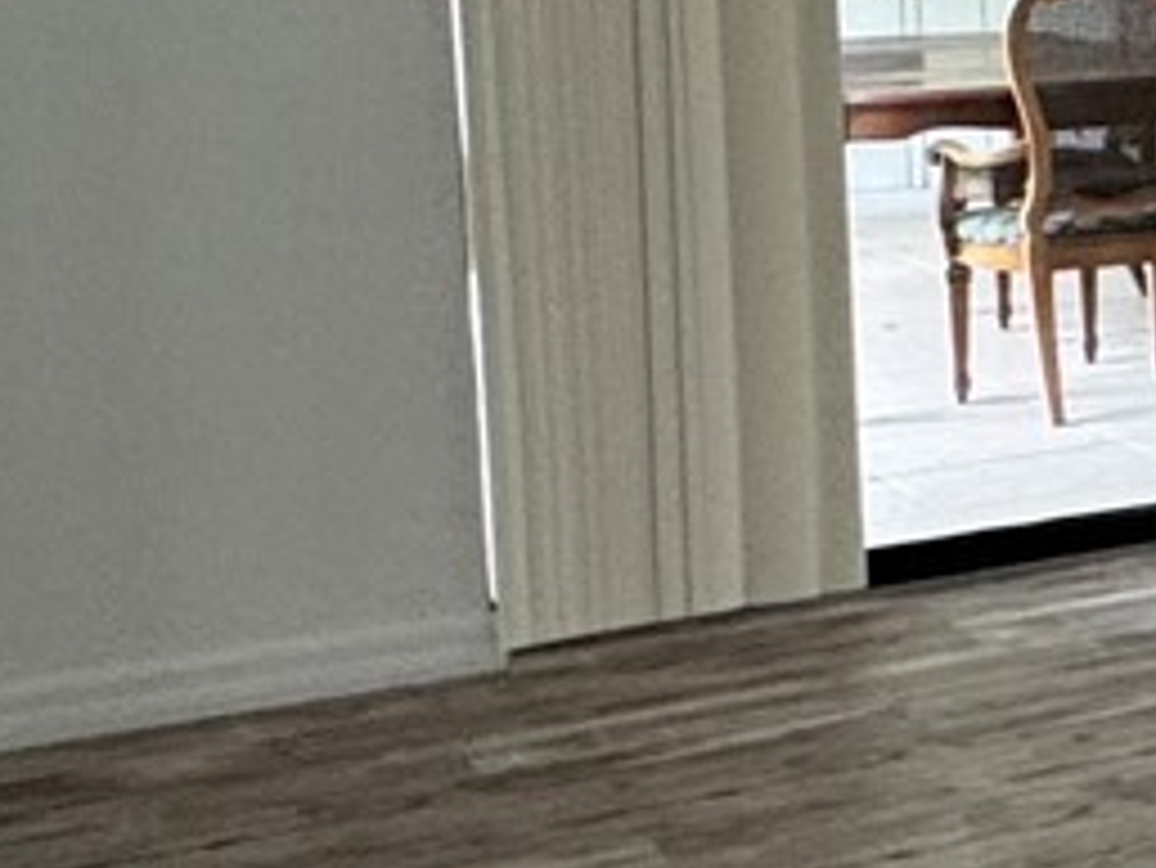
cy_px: 45
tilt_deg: -3.7
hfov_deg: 14.7
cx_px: 2744
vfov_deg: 16.7
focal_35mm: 87
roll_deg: +0.4
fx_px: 2907
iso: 200
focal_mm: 2.22
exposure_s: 1/60
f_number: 2.2
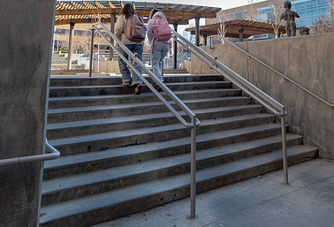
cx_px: 221
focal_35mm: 36
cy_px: 12
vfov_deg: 34.7
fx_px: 336
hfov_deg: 51.9
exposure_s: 1/200
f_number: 5
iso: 250
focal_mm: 15
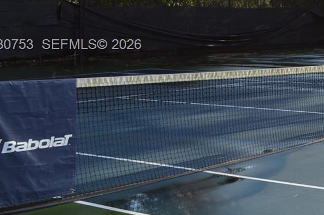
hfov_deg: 23.3
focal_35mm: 77
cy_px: 46
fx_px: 692
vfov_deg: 17.6
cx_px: 424
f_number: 6.3
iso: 100
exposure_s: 1/200
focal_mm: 18
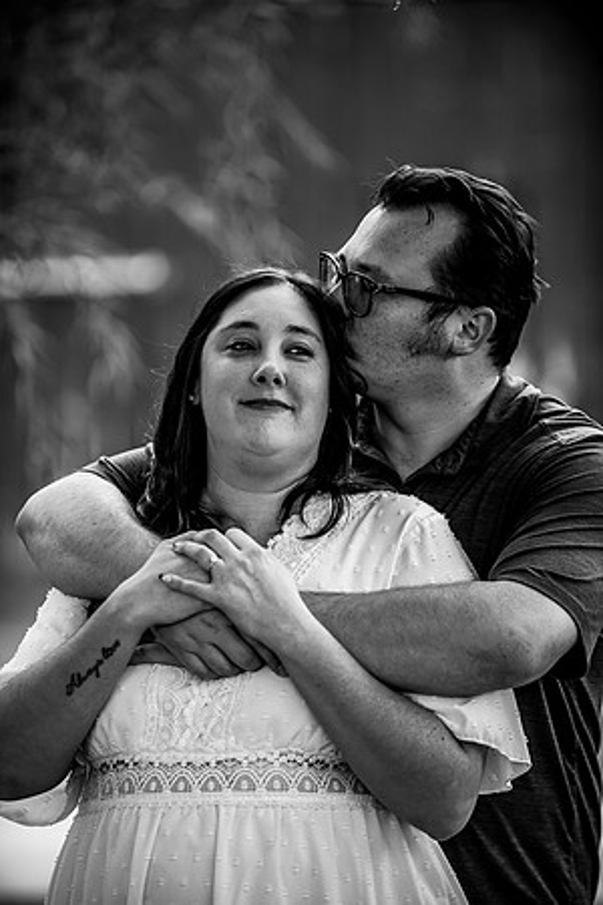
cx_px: 302
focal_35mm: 155
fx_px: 3894
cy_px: 452
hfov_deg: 8.9
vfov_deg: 13.2
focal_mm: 155
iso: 80
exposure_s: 1/80
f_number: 2.8
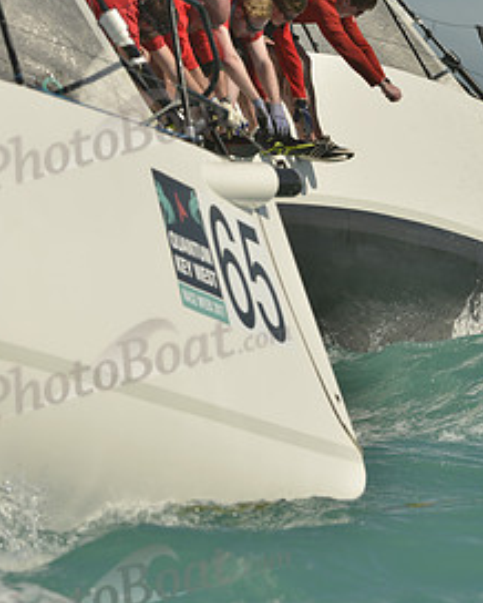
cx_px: 408
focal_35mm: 520
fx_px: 9281
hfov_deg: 3.0
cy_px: 218
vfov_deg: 3.7
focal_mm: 260
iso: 280
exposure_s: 1/1250
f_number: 10
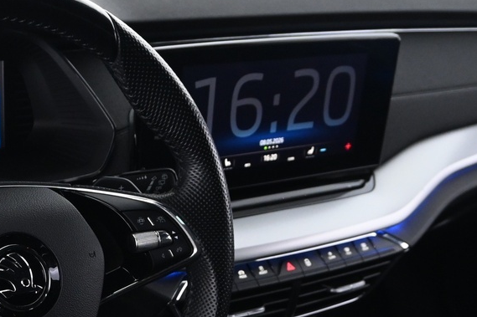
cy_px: 327
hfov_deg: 26.9
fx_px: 990
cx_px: 147
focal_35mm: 75
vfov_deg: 17.7
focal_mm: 17.5
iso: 1600
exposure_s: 1/15
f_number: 3.5
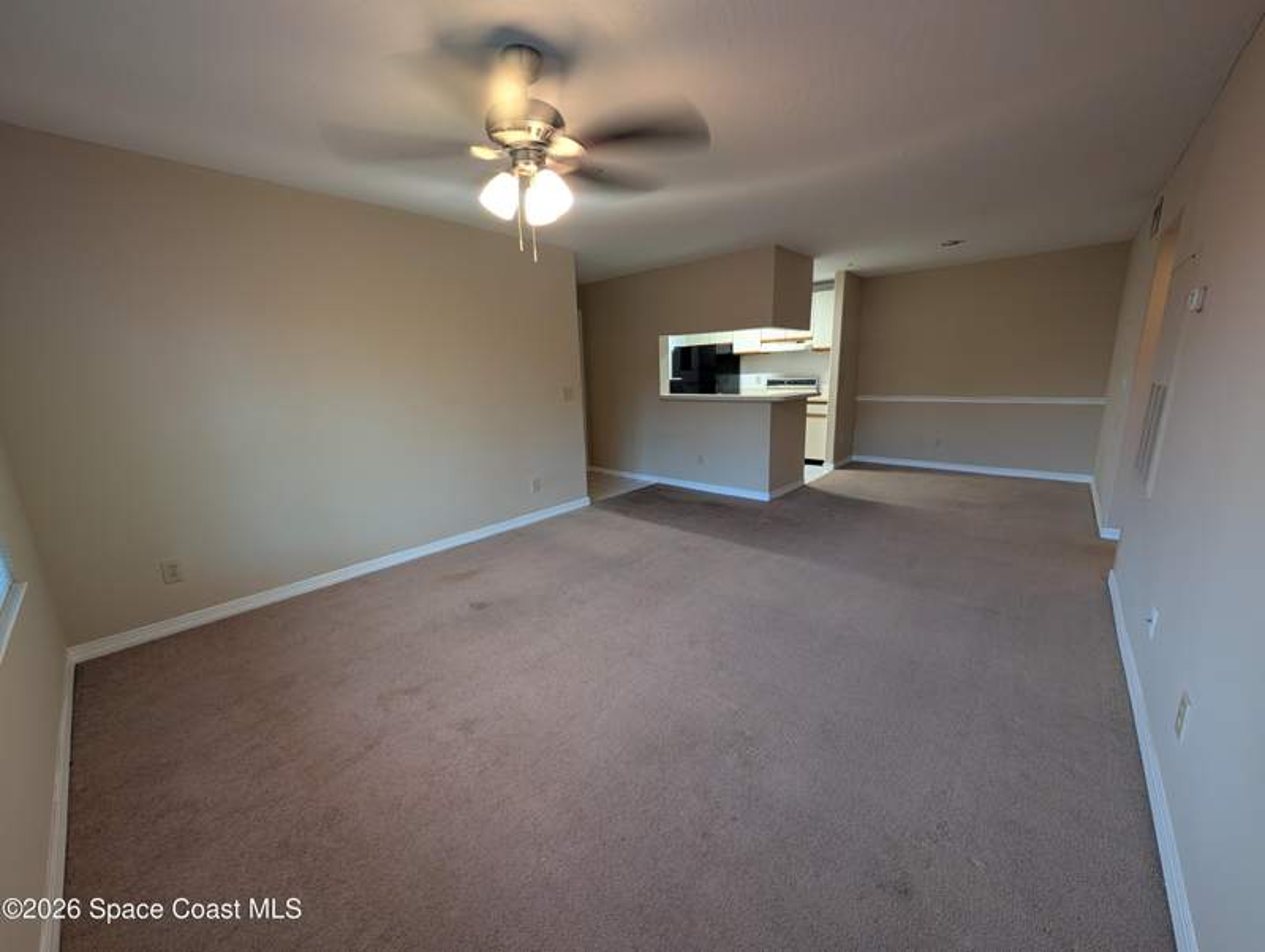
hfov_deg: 110.5
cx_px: 632
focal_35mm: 12
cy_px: 476
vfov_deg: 94.6
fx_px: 439
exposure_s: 1/30
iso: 63
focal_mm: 2.02
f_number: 1.7
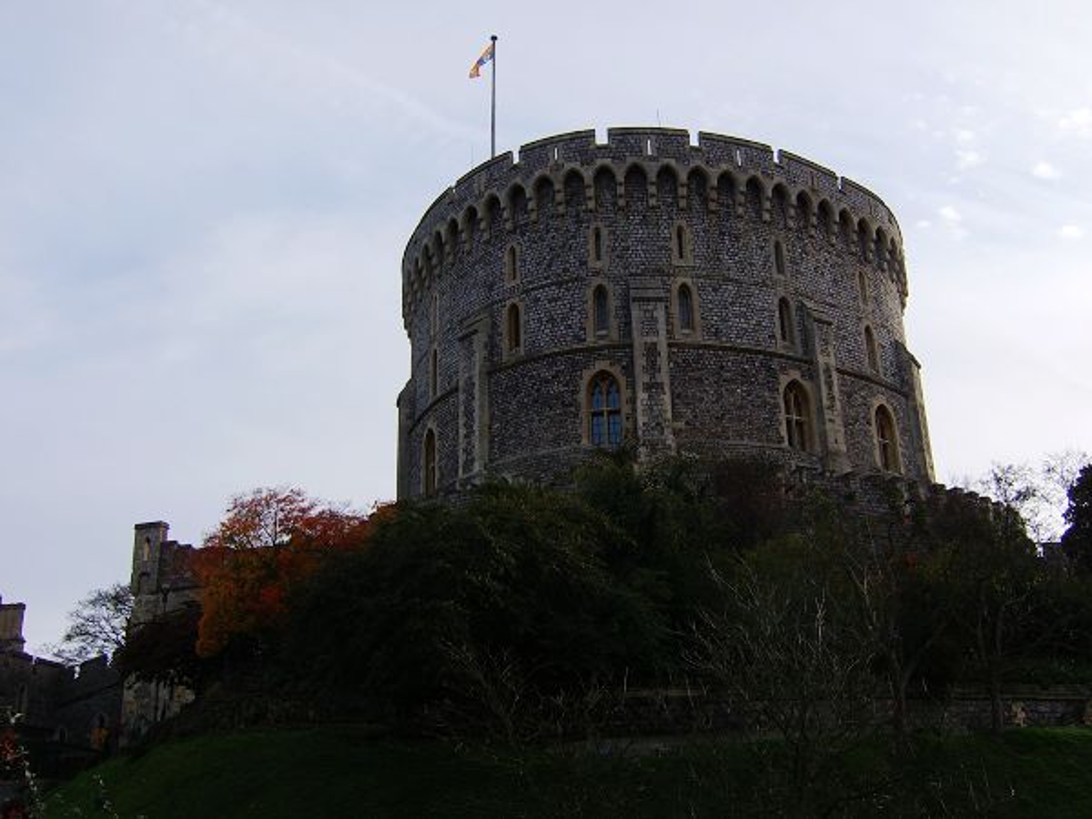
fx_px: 978
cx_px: 546
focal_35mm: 31
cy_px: 410
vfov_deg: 45.4
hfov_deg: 58.4
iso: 50
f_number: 6.7
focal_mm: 8.13
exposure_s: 1/229
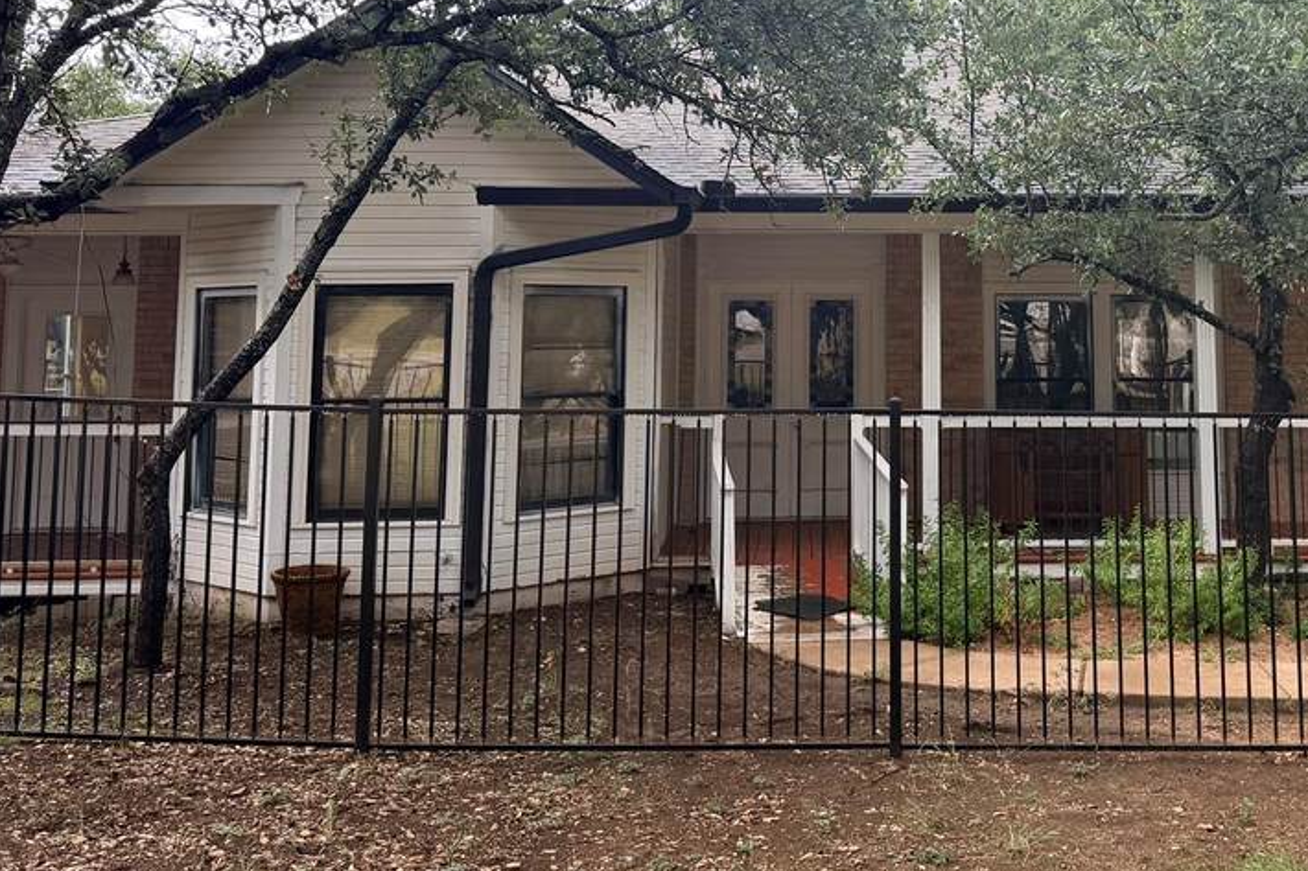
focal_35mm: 45
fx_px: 1635
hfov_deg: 43.0
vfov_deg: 29.0
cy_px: 147
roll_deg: +1.5
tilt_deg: +6.4
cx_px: 879
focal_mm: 6.76
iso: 100
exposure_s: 1/521
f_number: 1.78
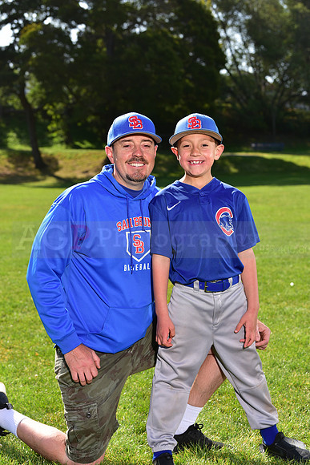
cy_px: 232
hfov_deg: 19.5
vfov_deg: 28.8
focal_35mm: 70
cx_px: 155
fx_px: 904
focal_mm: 70
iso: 80
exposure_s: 1/250
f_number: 5.6
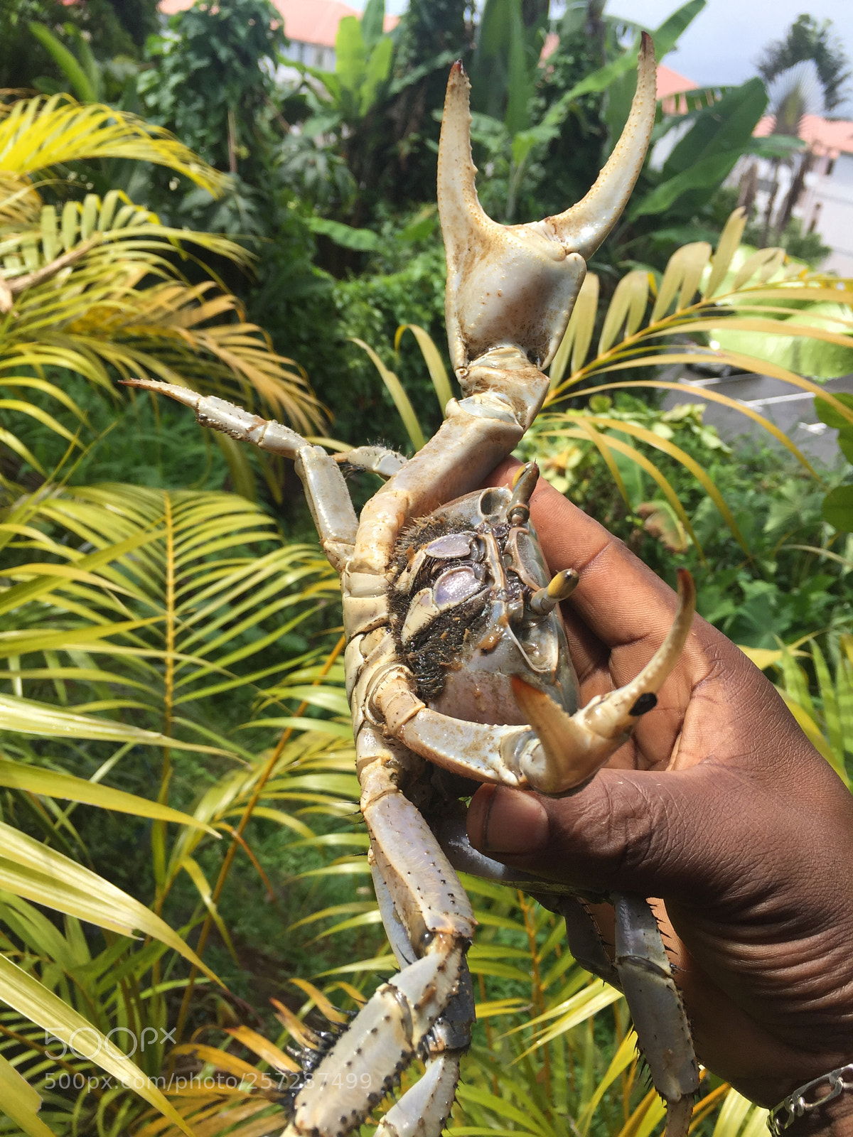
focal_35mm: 29
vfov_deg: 61.7
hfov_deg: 48.2
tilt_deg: -28.6
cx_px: 426
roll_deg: -8.1
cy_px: 568
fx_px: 953
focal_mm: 4.15
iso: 32
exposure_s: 1/824
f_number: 2.2
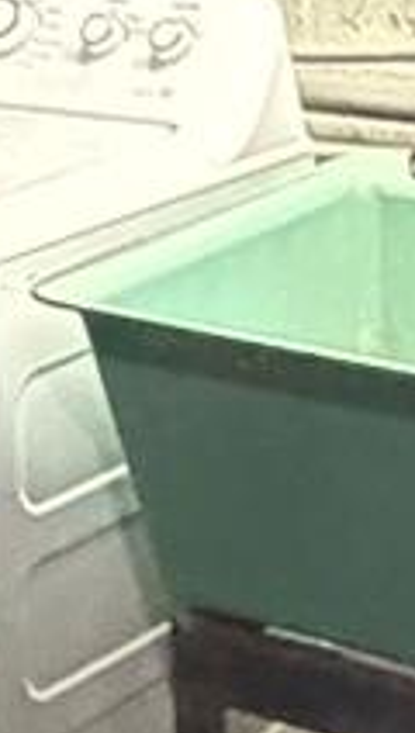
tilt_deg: -6.5
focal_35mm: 147
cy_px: -97
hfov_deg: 7.9
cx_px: -432
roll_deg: +2.0
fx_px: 2862
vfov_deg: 14.2
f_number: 2.2
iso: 2000
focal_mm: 2.22
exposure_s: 1/30
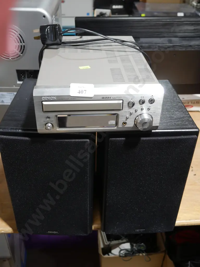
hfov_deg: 37.7
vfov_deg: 49.0
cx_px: 100
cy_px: 134
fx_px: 293
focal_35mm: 38
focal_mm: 19
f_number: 4.1
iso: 640
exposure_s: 1/60
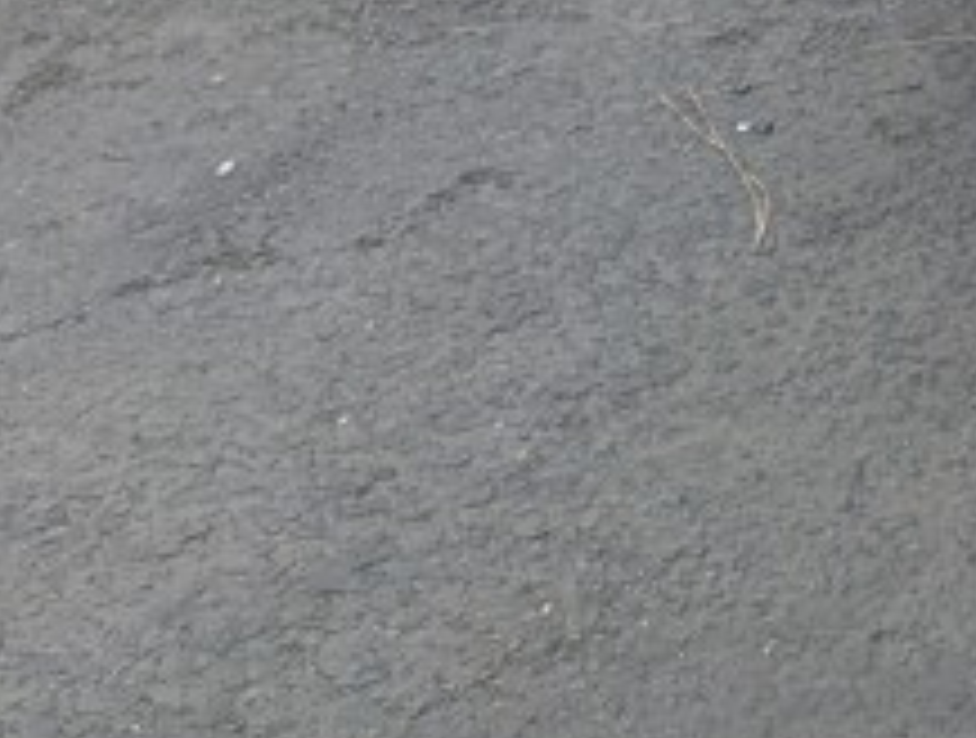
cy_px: -1368
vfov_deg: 8.4
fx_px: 4354
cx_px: 2188
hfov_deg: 11.1
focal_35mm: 154
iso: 49
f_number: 1.85
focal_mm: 6.81
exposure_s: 1/2309
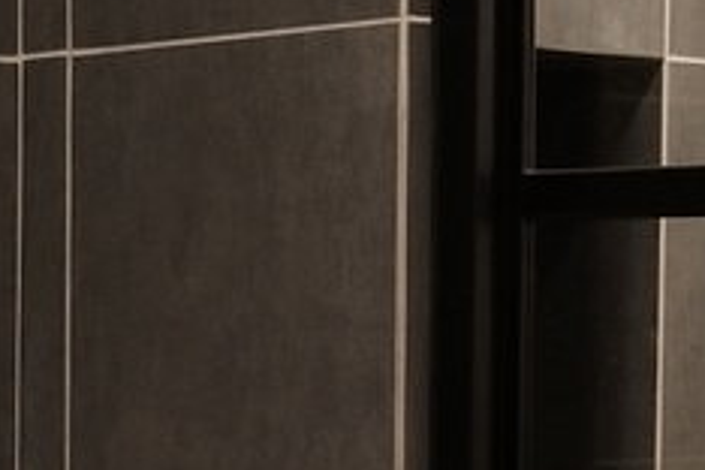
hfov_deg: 12.1
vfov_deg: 8.2
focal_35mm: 166
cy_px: 512
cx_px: -161
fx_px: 3251
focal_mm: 3.95
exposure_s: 1/50
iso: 498
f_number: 1.8
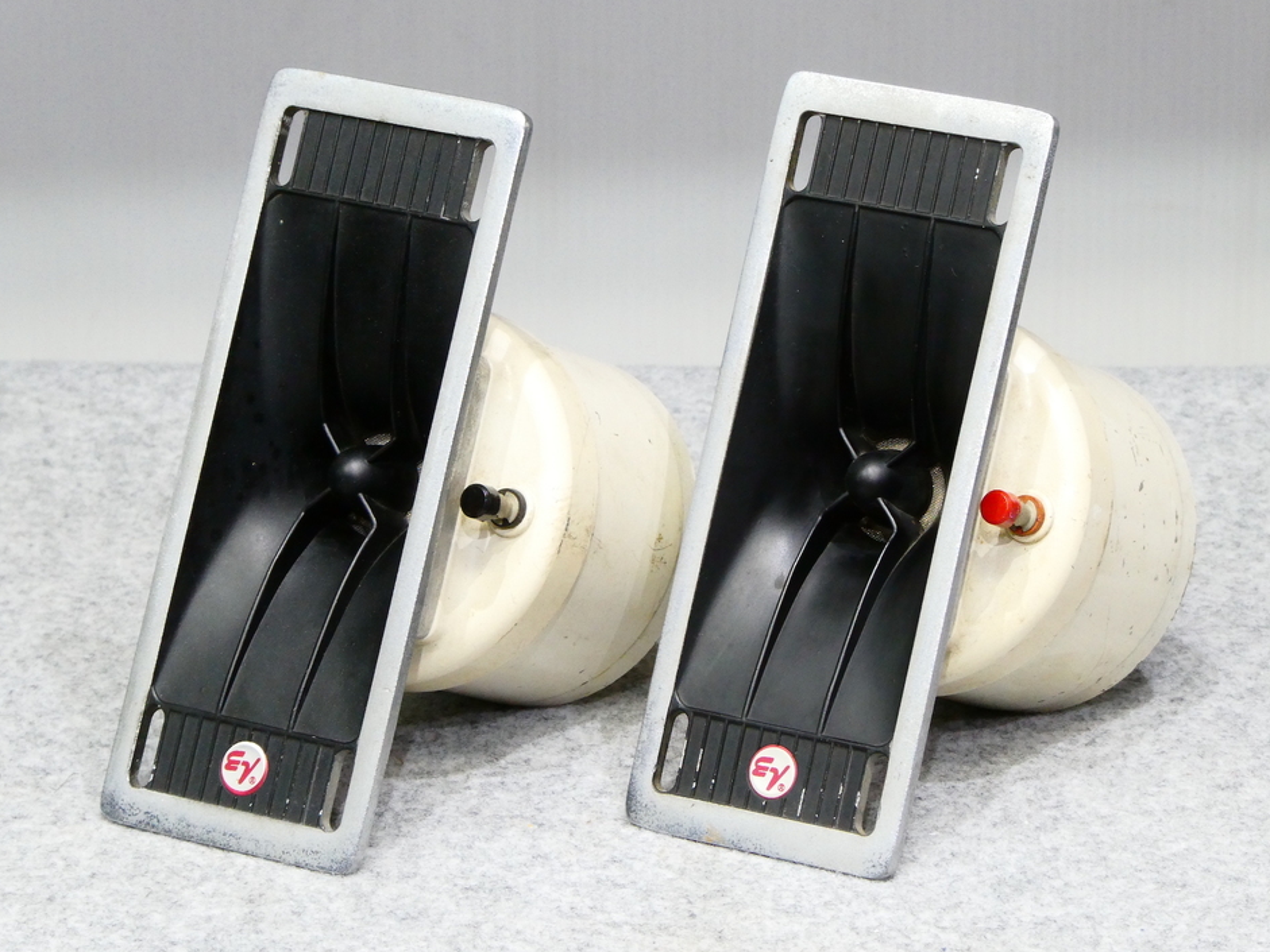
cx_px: 630
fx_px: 7485
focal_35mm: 204
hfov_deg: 9.7
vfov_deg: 7.3
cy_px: 471
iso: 400
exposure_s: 1/10
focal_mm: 35.8
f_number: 5.6
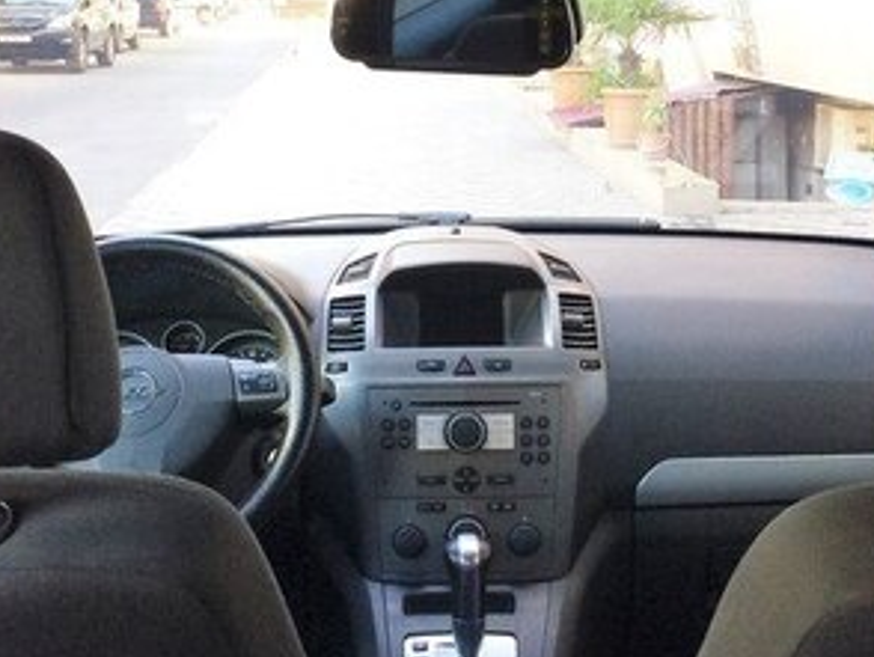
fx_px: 1642
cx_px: 473
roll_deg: -1.3
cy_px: 138
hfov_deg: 29.8
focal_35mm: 65
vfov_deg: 22.3
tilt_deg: -6.0
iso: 50
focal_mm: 4.15
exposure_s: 1/33
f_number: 2.2
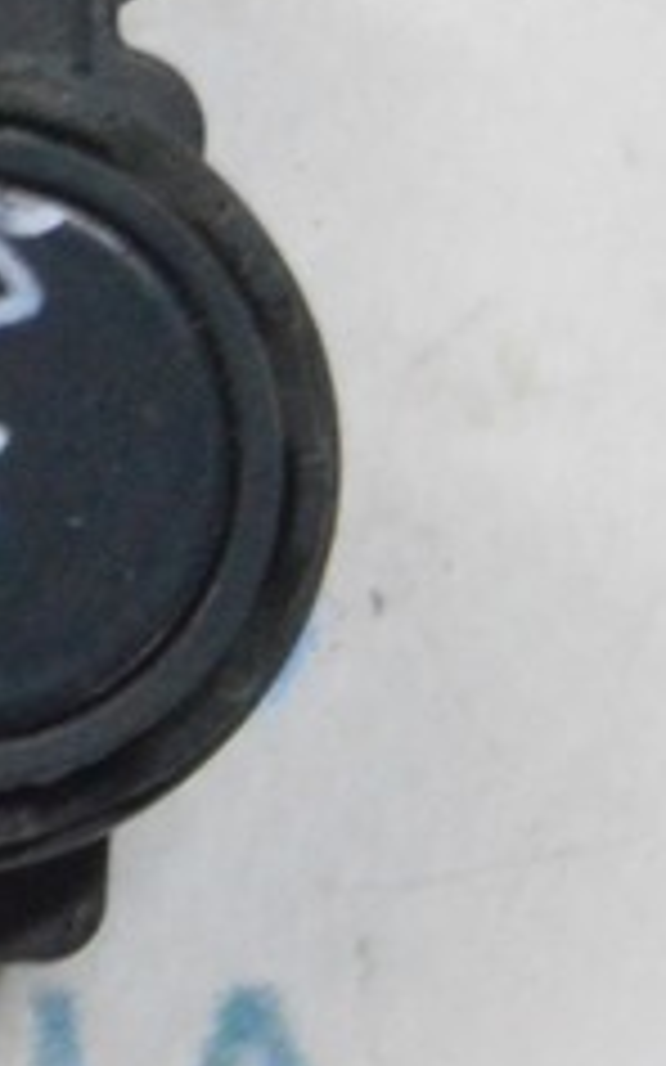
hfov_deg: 4.3
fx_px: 8805
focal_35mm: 303
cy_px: 97
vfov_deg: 6.9
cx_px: -657
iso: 6400
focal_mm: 46
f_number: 20
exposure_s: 1/20
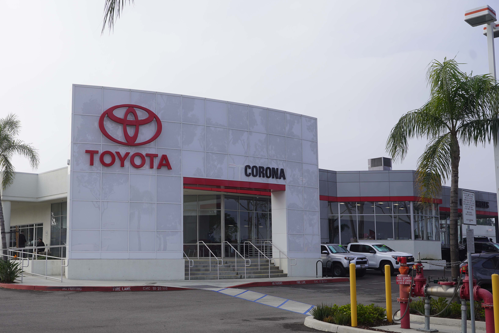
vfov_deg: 31.4
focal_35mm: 43
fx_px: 591
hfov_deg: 45.4
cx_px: 189
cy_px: 185
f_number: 5
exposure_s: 1/500
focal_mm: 33.5
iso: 100
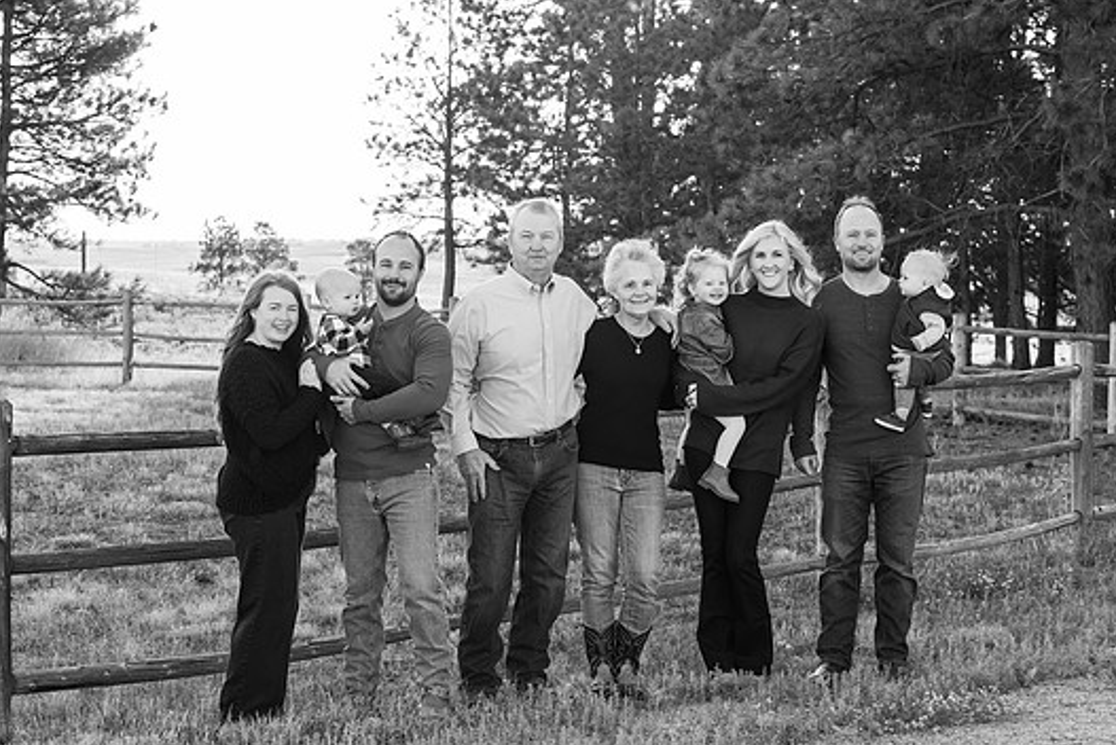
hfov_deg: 26.3
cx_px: 557
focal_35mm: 77
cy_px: 348
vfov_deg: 17.7
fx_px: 2388
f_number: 7.1
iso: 1000
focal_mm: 70
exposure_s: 1/320
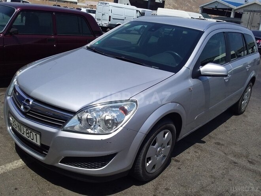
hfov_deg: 58.4
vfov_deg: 45.4
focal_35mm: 31
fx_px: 234
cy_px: 98
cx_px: 130
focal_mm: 3.3
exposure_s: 1/2368
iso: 40
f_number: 2.2
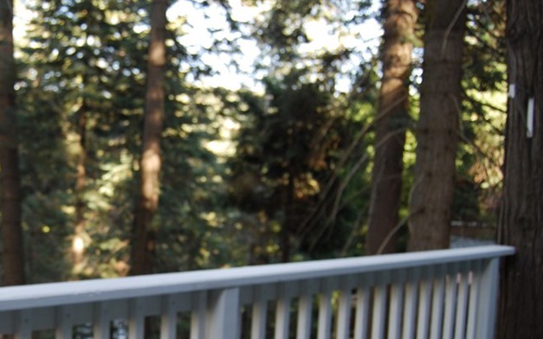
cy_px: 251
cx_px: 111
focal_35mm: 45
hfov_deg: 42.4
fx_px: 666
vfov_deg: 28.2
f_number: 4
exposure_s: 1/60
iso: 200
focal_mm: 18
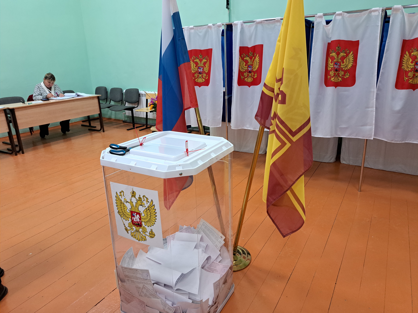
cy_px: 156
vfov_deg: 56.8
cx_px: 209
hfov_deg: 71.6
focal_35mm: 24
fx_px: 290
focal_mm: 5.23
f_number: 1.8
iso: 200
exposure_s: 1/50
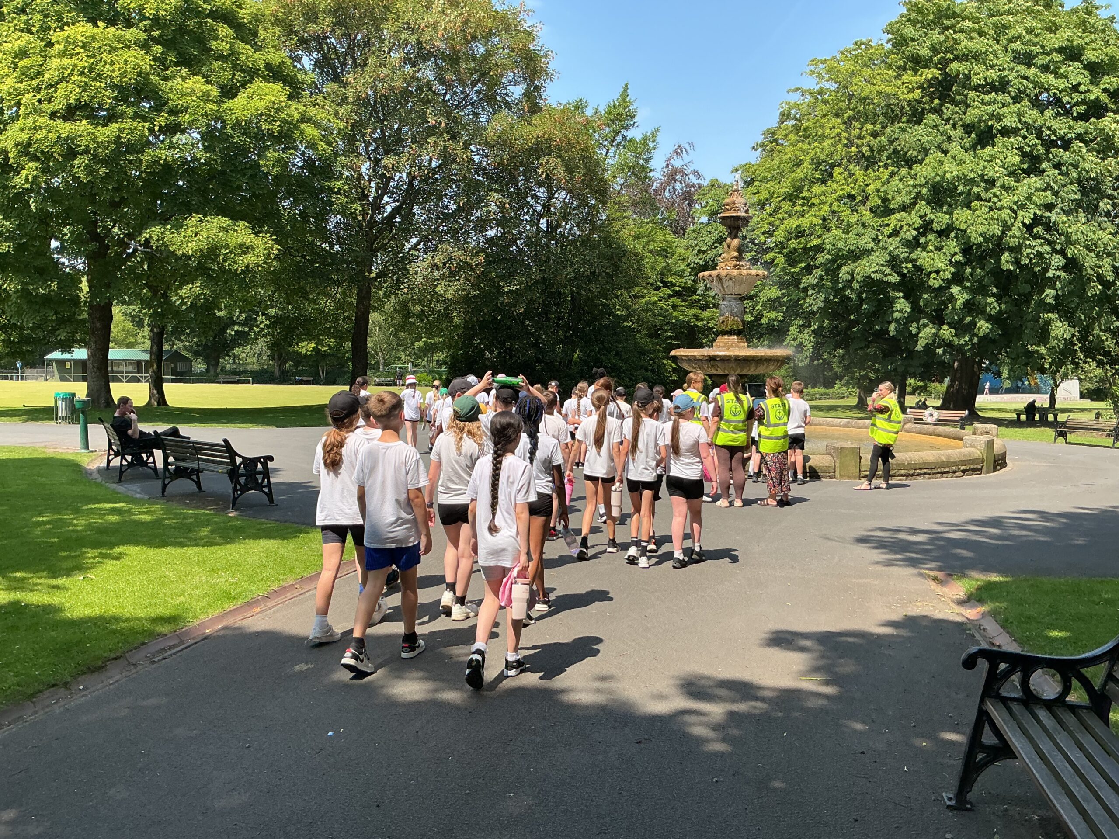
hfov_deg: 61.7
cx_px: 560
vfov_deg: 48.2
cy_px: 420
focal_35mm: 29
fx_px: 937
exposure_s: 1/728
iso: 25
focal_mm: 3
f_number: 1.8
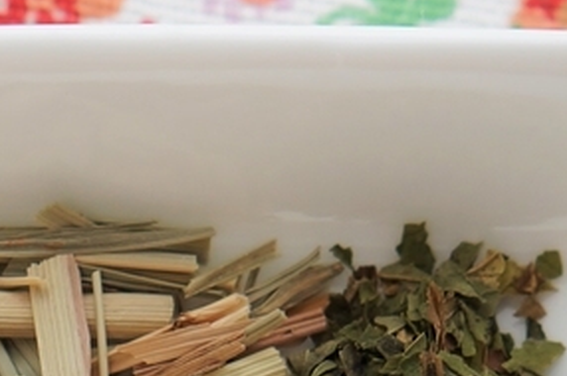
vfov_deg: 4.3
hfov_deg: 6.5
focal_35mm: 315
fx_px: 4956
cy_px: 480
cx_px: 214
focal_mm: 50
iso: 160
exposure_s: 1/80
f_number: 3.5
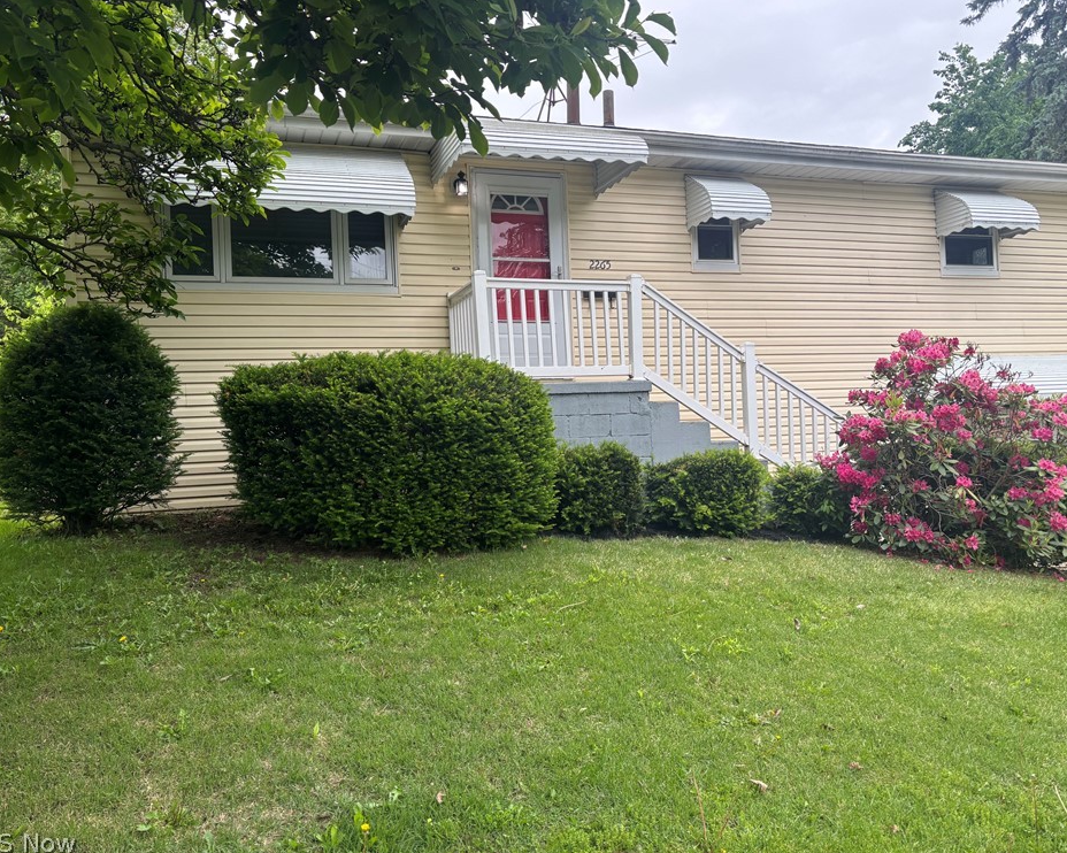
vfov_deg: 51.5
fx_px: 884
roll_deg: +2.4
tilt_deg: +1.4
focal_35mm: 28
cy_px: 421
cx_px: 545
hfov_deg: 62.2
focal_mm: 5.96
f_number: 1.6
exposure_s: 1/419
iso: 50
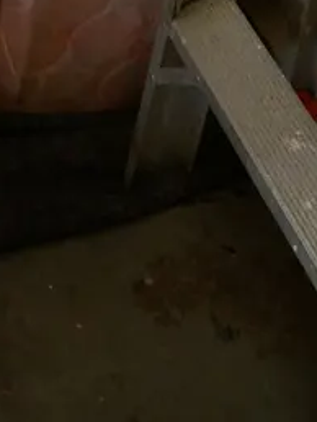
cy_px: -376
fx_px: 1353
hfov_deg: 12.3
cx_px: -252
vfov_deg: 15.0
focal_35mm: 111
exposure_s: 1/60
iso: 500
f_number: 4
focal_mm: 14
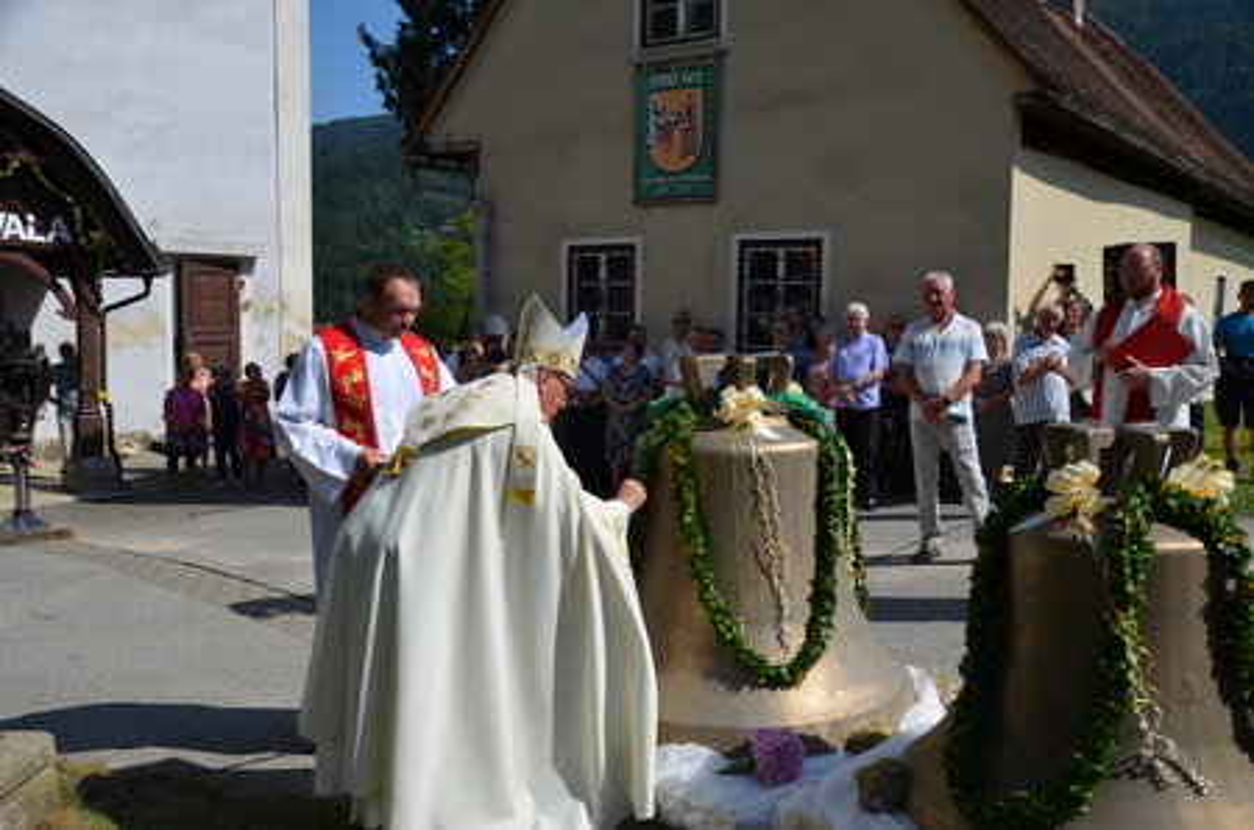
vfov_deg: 39.8
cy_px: 415
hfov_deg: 57.3
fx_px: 1147
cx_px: 627
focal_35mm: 33
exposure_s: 1/320
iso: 100
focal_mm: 22
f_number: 9
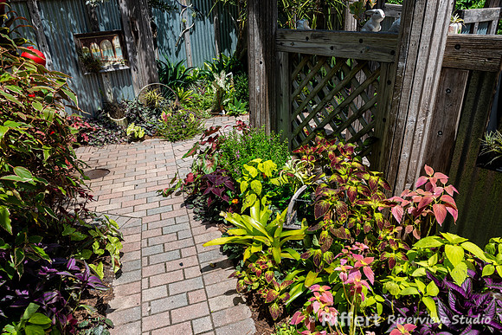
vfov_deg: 52.0
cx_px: 251
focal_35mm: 25
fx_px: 344
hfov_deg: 72.3
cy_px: 168
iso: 100
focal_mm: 24
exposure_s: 1/250
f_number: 8
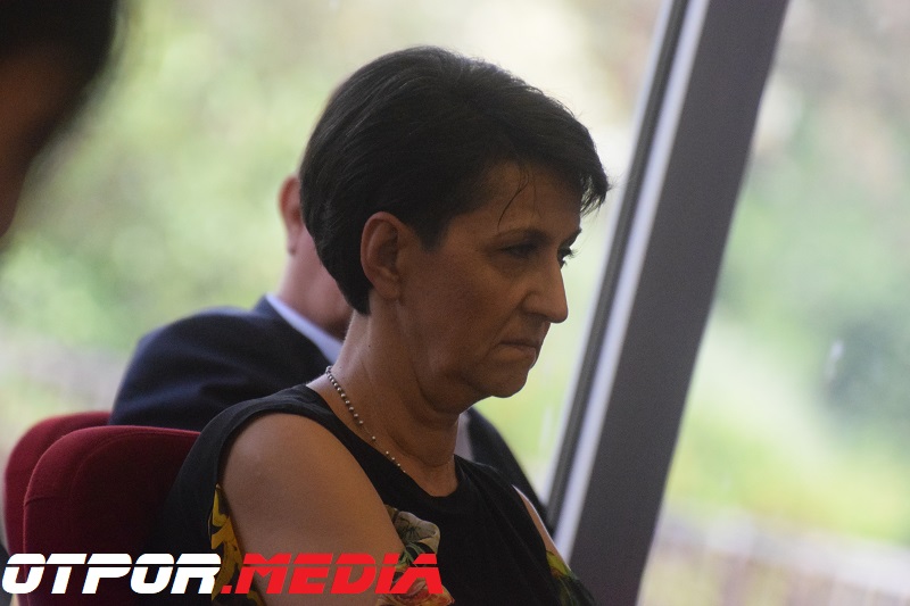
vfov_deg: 3.1
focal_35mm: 450
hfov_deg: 4.6
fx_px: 11372
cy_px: 303
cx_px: 455
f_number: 5.6
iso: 6400
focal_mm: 300
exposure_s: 1/500
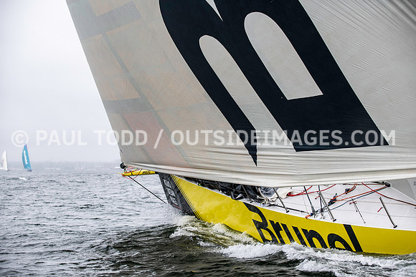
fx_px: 1058
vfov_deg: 14.9
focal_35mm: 92
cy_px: 138
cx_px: 208
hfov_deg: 22.2
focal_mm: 86
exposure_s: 1/2000
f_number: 4
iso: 500
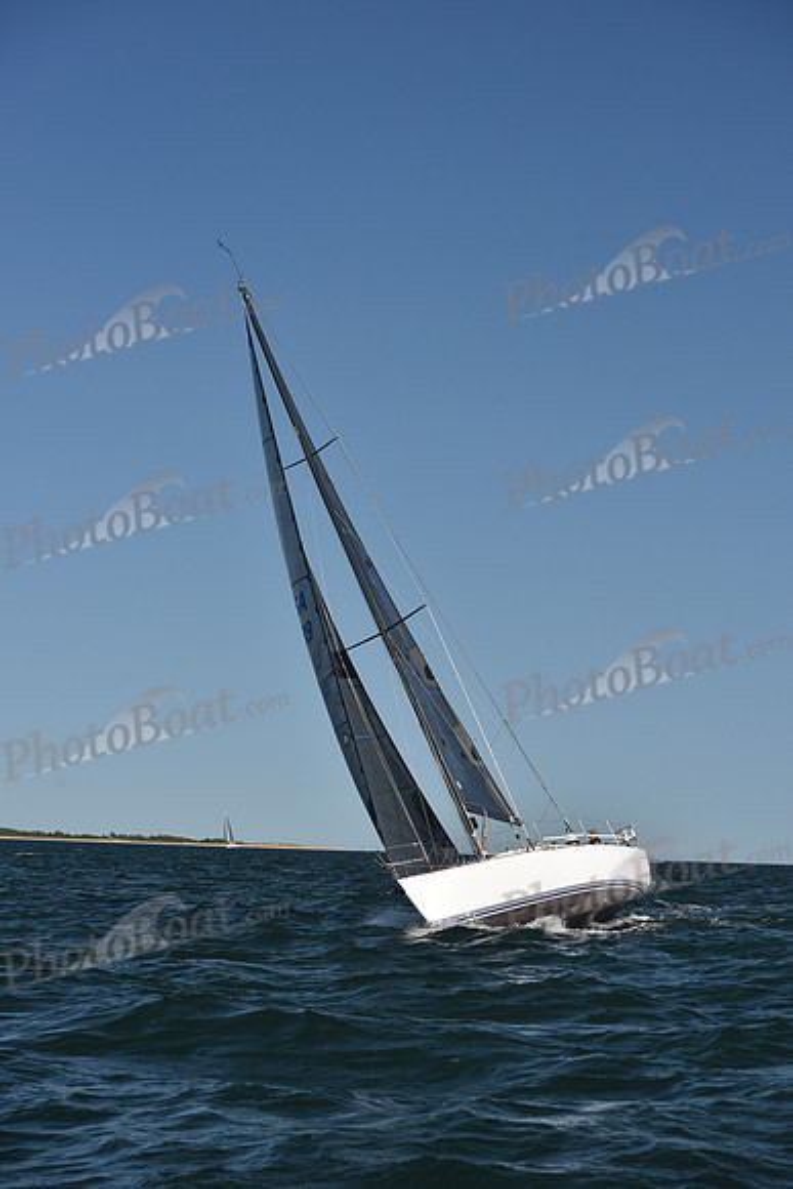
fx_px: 2311
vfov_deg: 28.8
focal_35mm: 70
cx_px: 396
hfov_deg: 19.5
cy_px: 594
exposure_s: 1/800
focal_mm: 70
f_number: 6.3
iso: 250
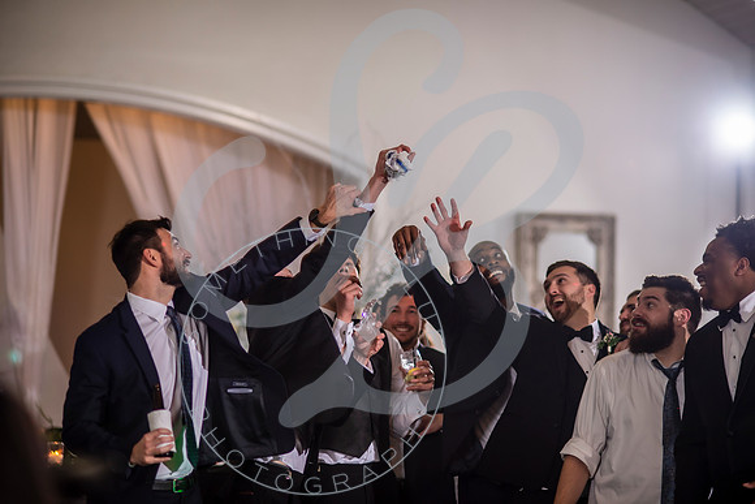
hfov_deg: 23.9
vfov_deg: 16.1
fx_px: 1783
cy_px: 252
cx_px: 378
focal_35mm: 85
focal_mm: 85
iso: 400
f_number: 1.8
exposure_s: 1/200
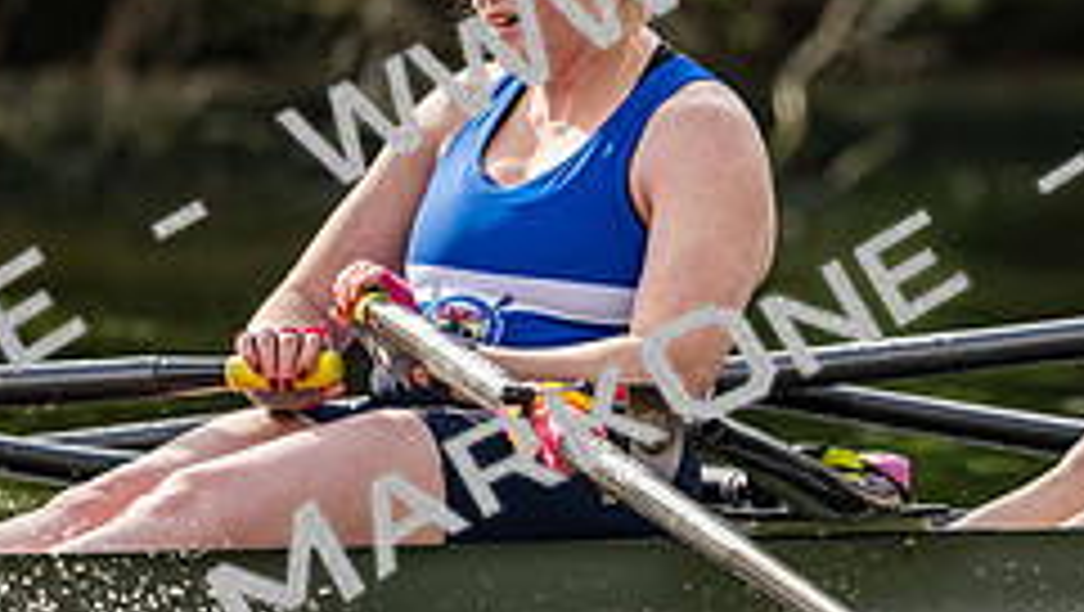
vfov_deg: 1.2
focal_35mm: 1008
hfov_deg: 2.1
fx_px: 28996
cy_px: 198
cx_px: 832
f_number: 4.5
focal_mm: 400
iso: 900
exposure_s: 1/2500
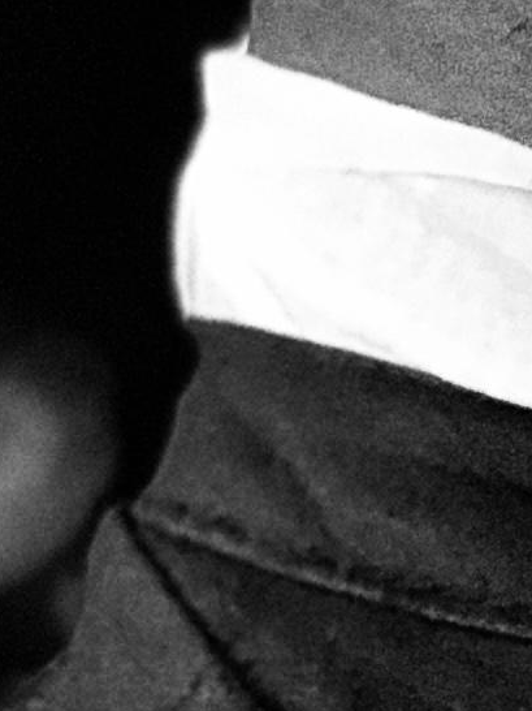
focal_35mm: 335
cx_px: 1224
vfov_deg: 5.6
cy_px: -1185
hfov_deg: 4.4
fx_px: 6870
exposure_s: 1/60
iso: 500
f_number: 2.8
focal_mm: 6.6
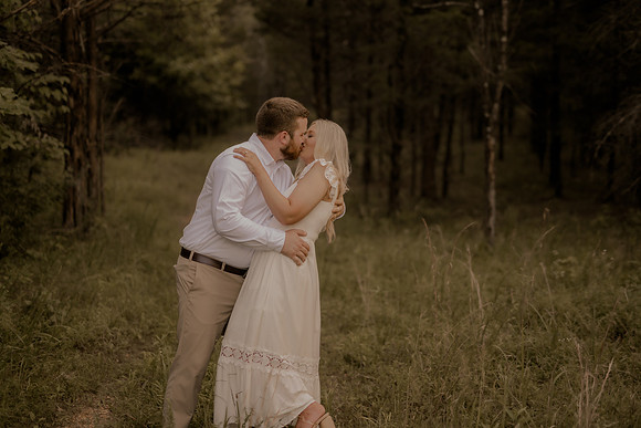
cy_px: 214
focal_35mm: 50
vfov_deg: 27.0
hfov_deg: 39.6
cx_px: 320
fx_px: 890
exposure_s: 1/250
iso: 200
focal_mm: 50
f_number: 2.2
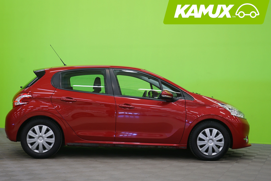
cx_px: 125
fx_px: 422
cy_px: 90
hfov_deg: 35.6
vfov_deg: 24.2
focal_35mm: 56
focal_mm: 50
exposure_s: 1/8
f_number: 5
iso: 400
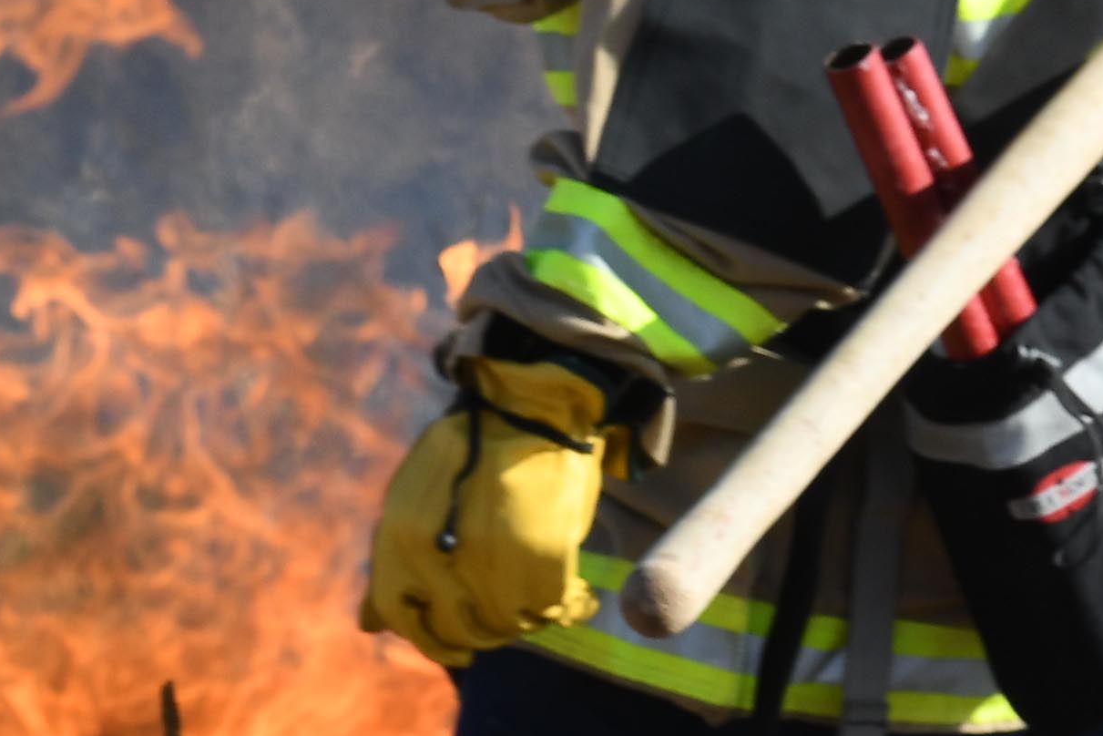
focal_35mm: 886
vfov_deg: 1.6
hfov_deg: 2.3
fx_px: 27151
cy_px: -71
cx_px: 370
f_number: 8
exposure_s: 1/500
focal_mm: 130
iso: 250
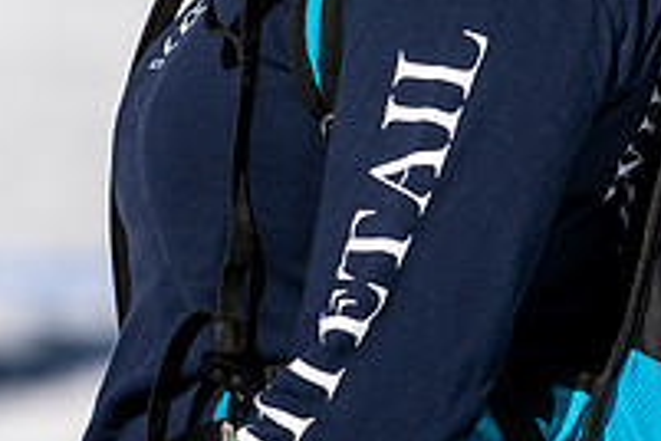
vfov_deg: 0.9
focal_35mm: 1507
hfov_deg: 1.4
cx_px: 301
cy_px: -346
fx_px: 27668
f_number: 8
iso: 200
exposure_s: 1/2000
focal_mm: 400
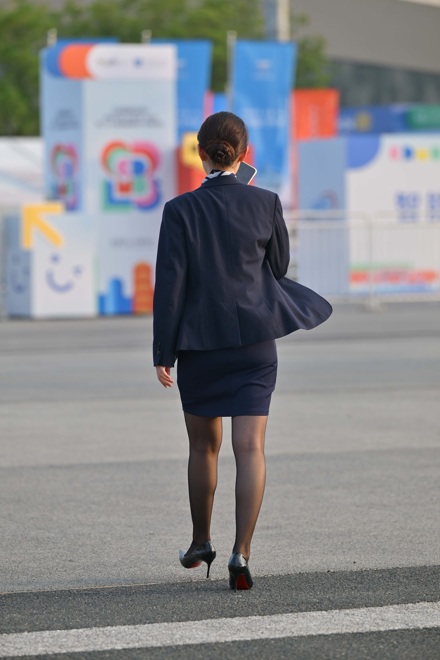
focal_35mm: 200
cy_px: 330
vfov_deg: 10.3
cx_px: 220
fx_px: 3666
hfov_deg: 6.9
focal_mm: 200
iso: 220
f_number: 4.5
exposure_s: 1/800
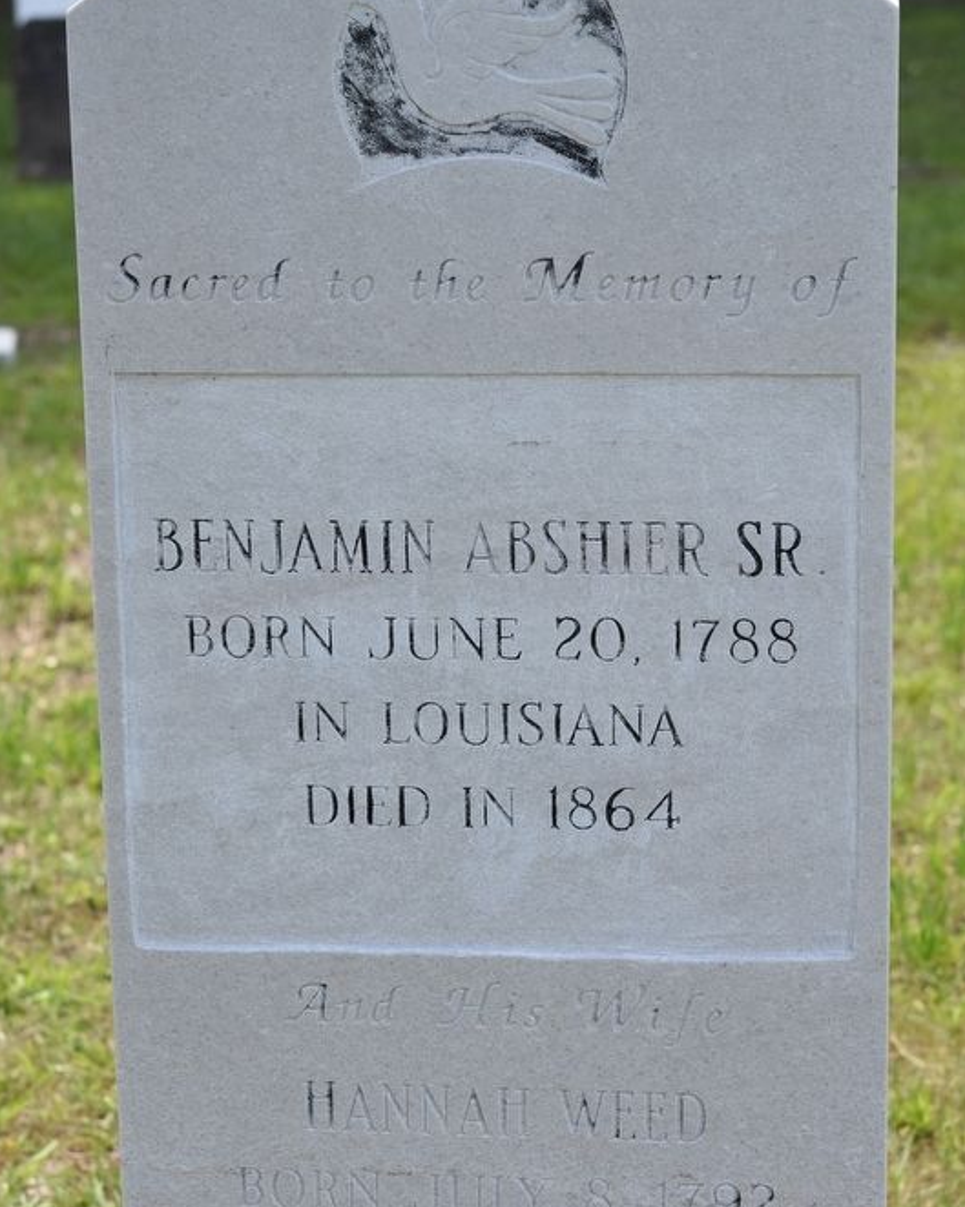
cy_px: 652
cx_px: 482
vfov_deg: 18.8
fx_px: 3644
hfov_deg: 15.1
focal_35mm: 102
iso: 640
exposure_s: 1/1000
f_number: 5.6
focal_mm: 60
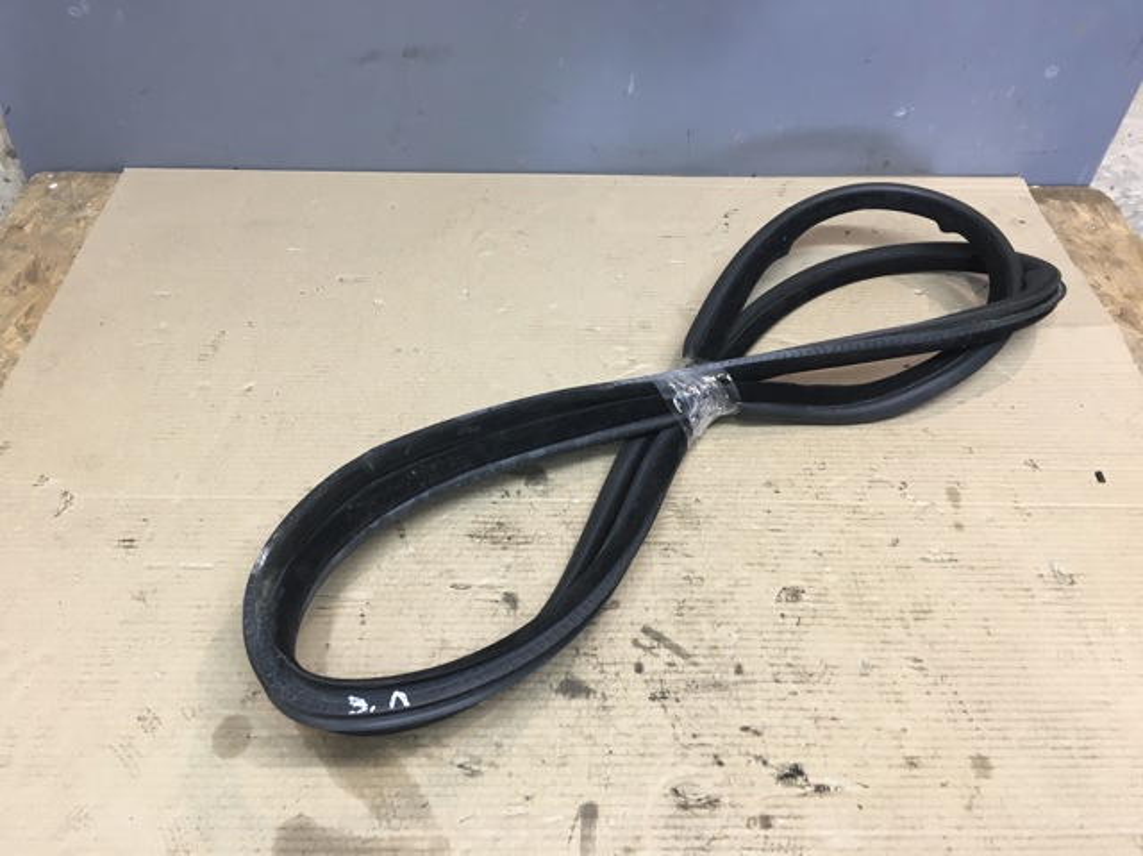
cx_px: 572
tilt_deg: -46.0
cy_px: 428
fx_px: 957
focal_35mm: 29
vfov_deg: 48.2
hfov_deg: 61.7
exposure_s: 1/33
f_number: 2.2
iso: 64
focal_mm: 4.15
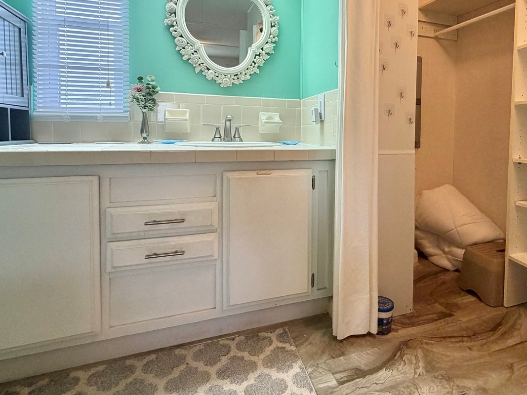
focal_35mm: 21
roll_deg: -1.1
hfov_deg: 77.8
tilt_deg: -1.0
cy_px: 142
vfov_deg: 62.3
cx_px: 323
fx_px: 320
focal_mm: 2.22
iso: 200
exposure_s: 1/120
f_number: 2.2
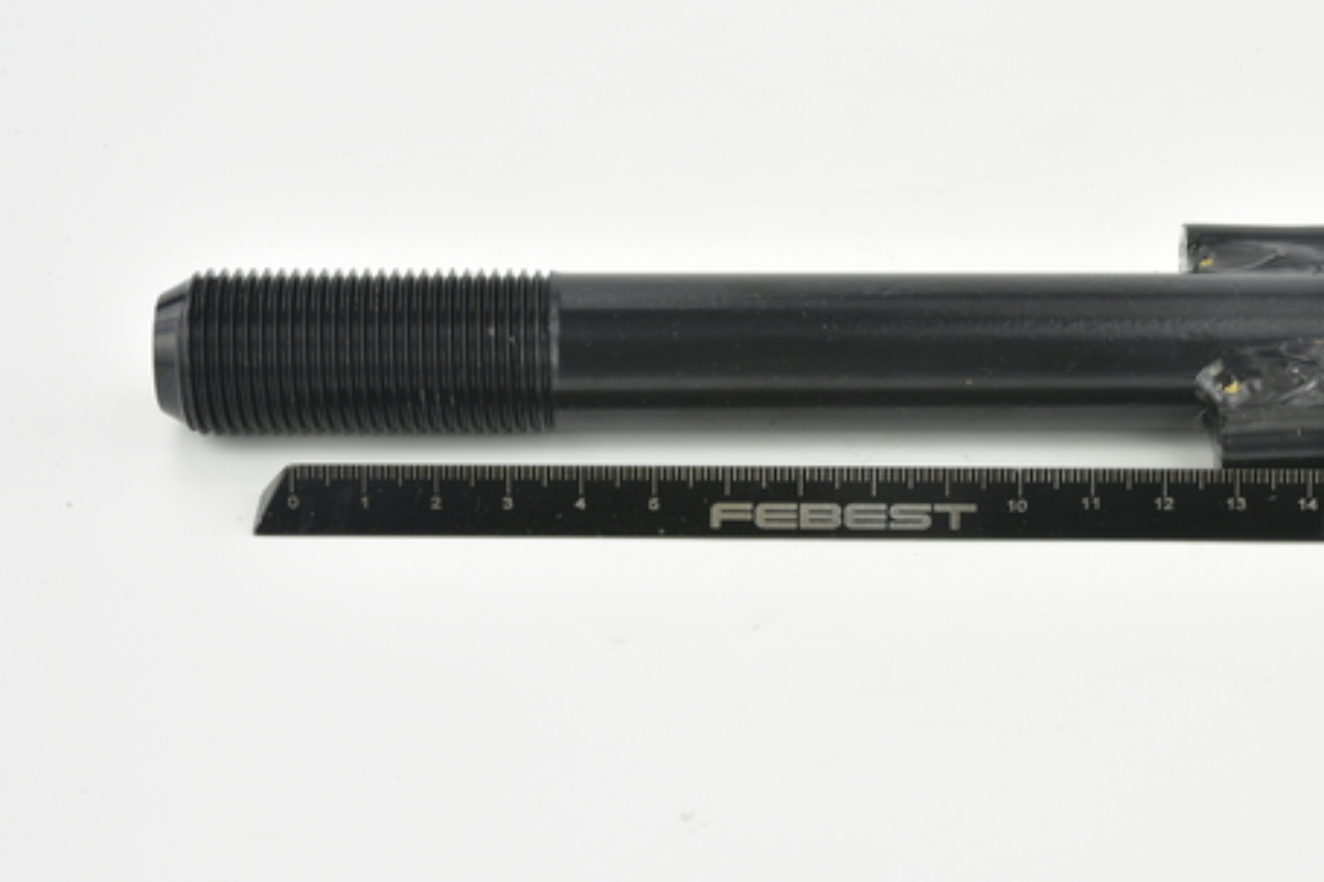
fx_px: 3492
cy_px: 448
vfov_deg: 14.4
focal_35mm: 95
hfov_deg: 21.4
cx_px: 879
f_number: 29
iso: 64
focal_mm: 60
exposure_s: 1/2.5
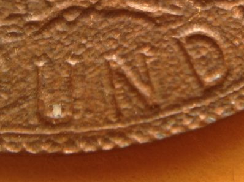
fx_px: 584
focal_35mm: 83
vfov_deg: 17.6
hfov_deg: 23.4
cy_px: 51
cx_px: 179
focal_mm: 3.3
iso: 40
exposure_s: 1/25
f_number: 2.4
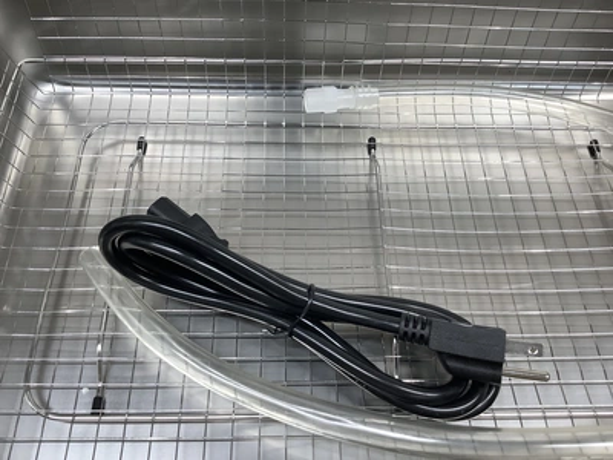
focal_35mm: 31
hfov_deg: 58.4
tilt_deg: -56.9
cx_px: 306
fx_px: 549
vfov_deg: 45.4
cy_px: 230
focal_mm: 3.3
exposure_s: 1/120
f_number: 2.4
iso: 80
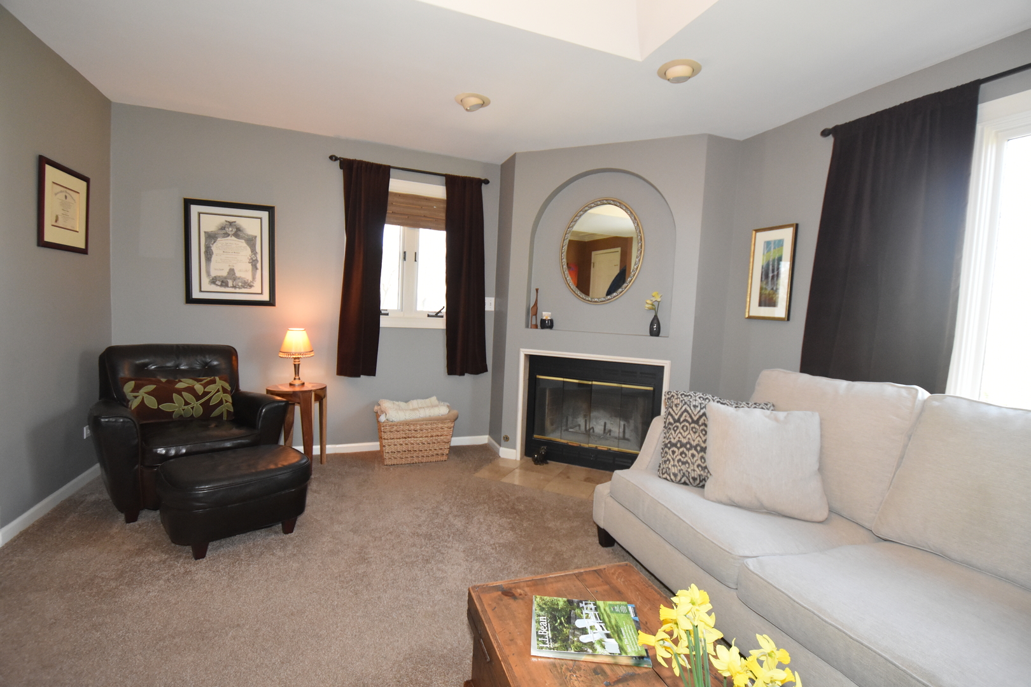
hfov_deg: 100.4
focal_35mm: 15
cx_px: 516
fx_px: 430
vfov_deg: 77.3
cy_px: 344
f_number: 4
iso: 2000
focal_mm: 10
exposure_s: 1/60
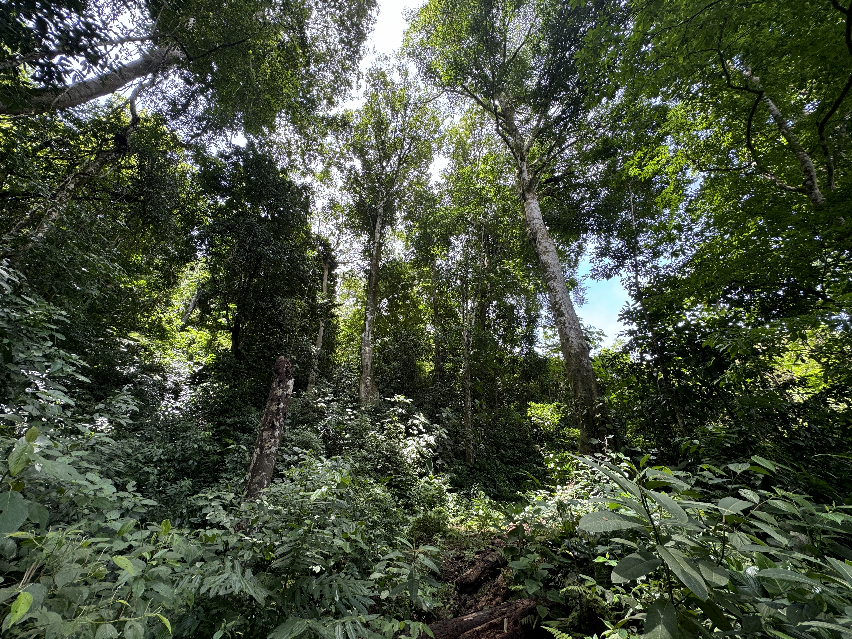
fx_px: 345
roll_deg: -0.7
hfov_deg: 102.1
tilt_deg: +34.8
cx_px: 426
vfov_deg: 85.7
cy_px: 320
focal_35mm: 14
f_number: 2.2
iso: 50
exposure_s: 1/99
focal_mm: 2.22
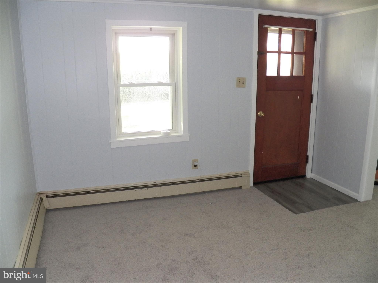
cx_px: 189
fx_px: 306
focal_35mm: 28
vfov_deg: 49.8
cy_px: 142
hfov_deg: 63.4
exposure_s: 1/30
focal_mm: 4.9
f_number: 2.8
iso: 200
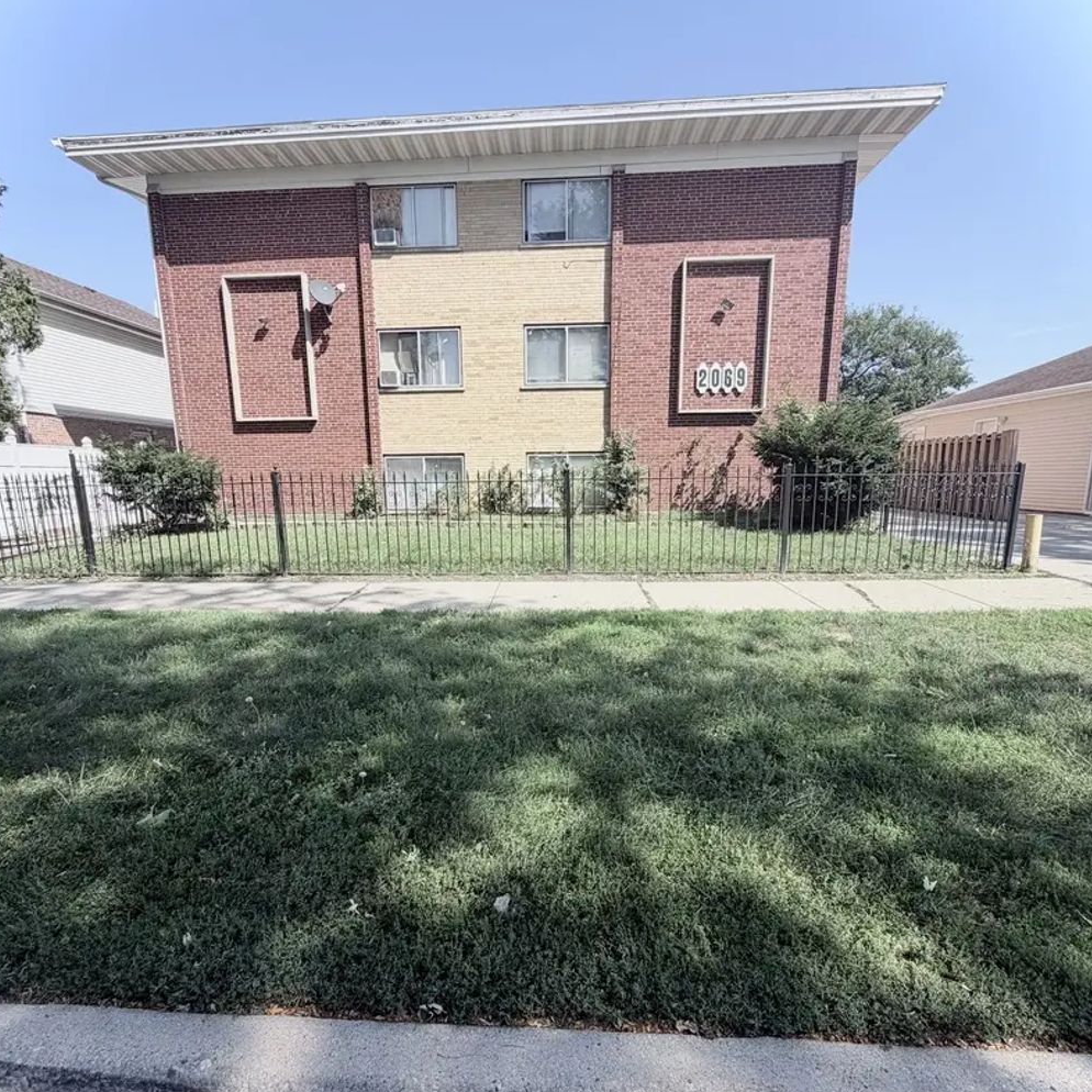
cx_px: 534
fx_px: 607
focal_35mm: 17
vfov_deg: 83.8
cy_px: 588
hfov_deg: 84.0
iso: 40
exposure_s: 1/770
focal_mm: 2.22
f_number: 2.2
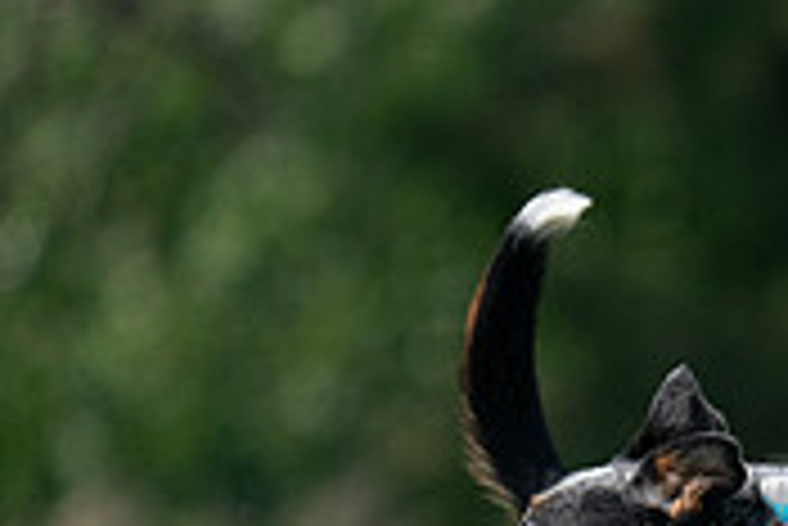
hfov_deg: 1.3
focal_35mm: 1581
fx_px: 34634
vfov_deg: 0.9
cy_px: 681
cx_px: 1198
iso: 1600
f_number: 6.3
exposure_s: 1/4000
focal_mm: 478
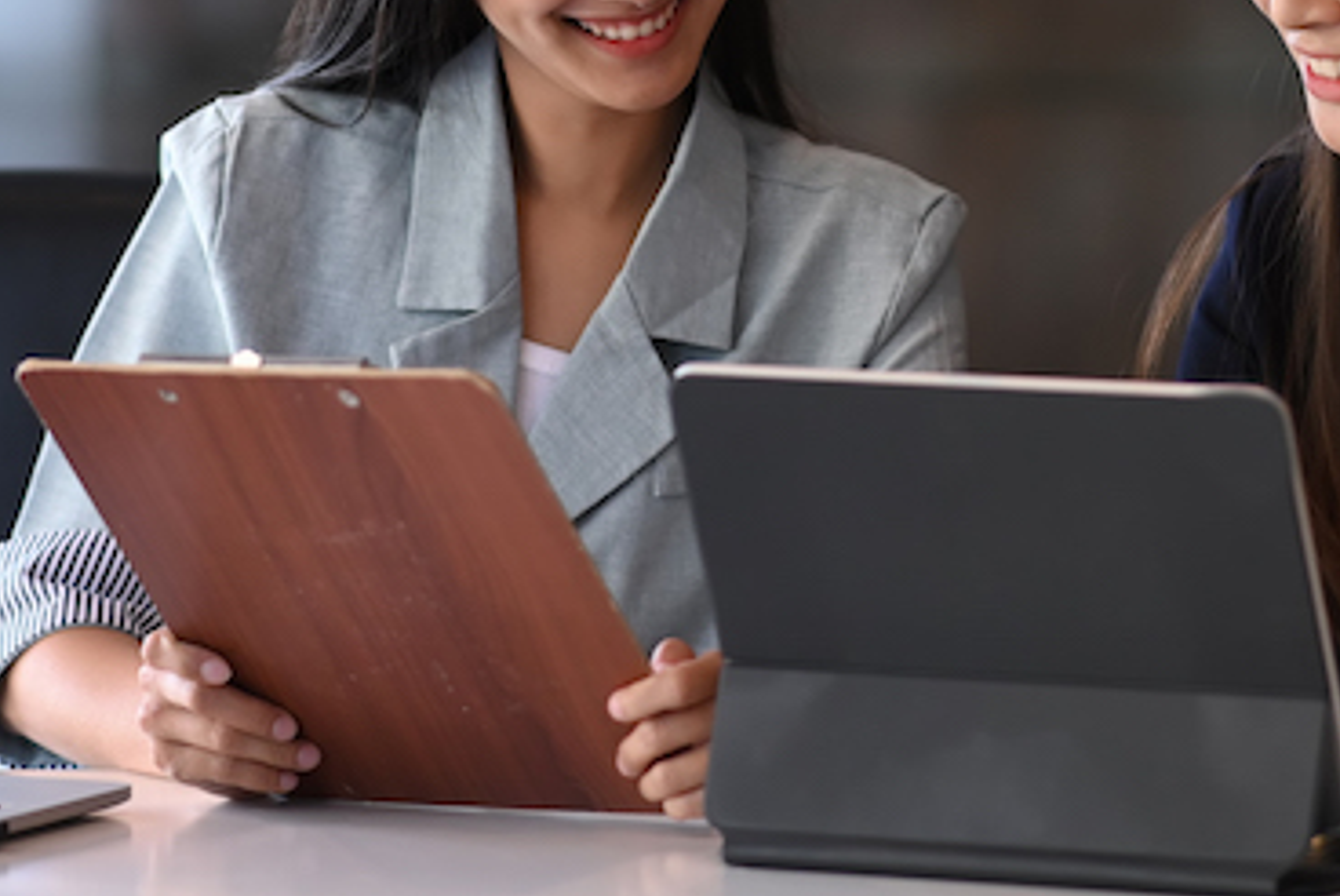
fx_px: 10877
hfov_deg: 7.0
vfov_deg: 4.7
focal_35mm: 292
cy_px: 2
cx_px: 768
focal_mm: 105
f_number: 2
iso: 500
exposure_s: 1/250
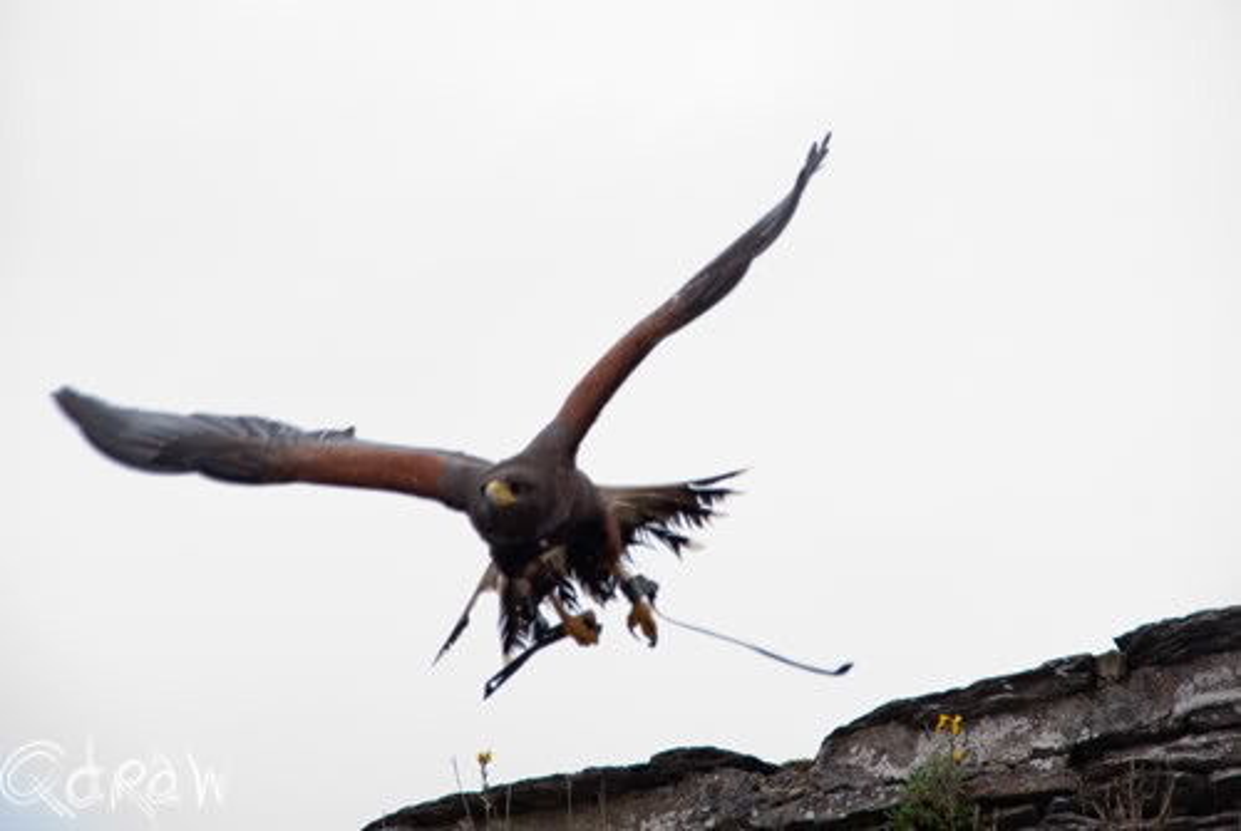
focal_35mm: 180
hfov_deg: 11.4
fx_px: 6214
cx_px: 620
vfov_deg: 7.7
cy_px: 416
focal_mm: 120
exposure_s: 1/1000
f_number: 6.3
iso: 800
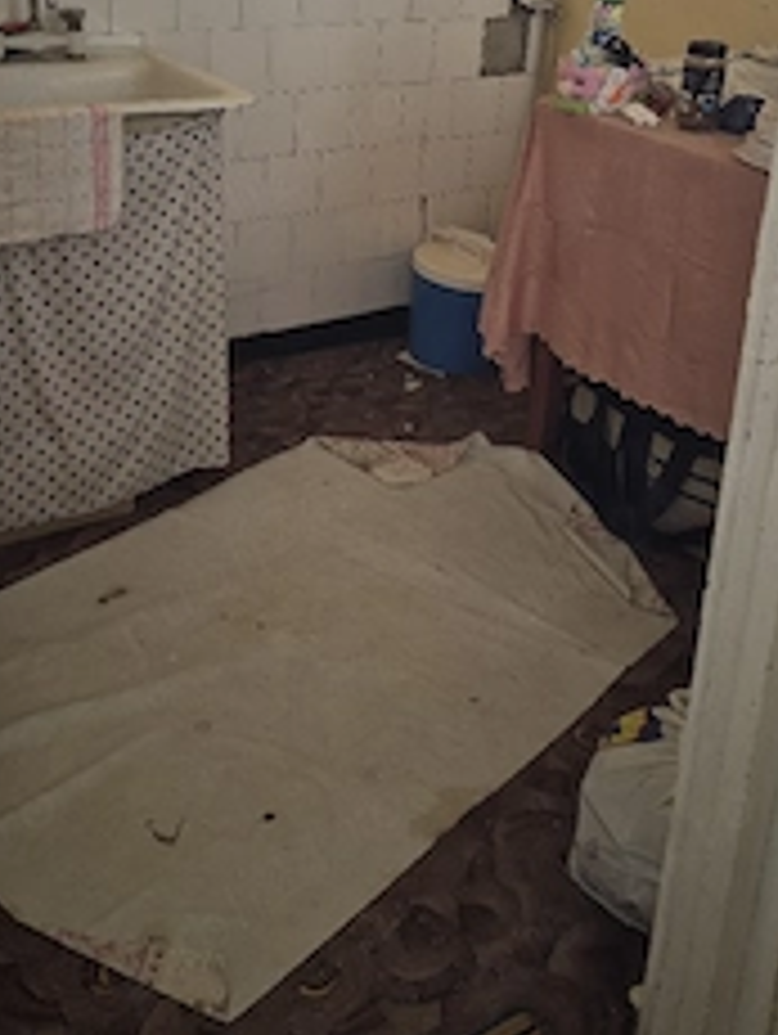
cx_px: 351
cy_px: 248
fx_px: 1196
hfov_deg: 36.0
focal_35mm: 40
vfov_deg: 45.0
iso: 40
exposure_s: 1/50
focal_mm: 5.4
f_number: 1.8
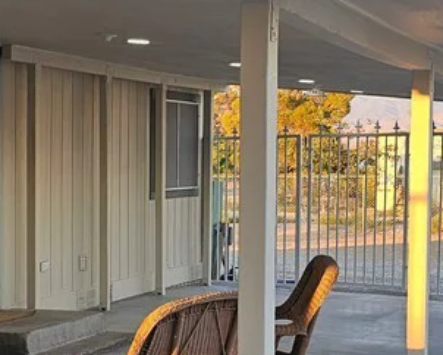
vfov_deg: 20.2
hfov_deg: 24.3
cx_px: 45
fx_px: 997
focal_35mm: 76
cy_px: 213
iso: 40
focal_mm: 6.3
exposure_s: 1/180
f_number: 1.7
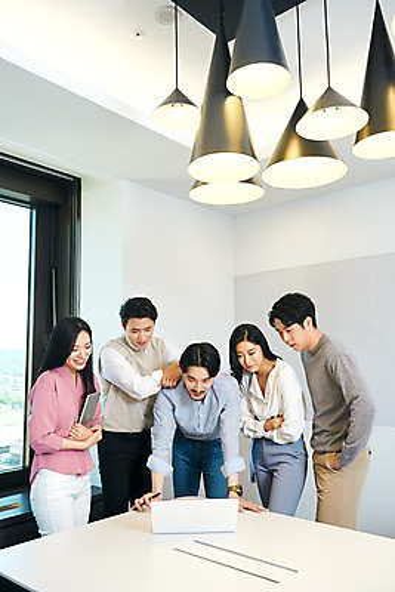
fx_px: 526
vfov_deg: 58.7
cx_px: 198
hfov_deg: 41.1
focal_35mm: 32
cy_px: 296
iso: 250
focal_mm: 32
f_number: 5.6
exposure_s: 1/80
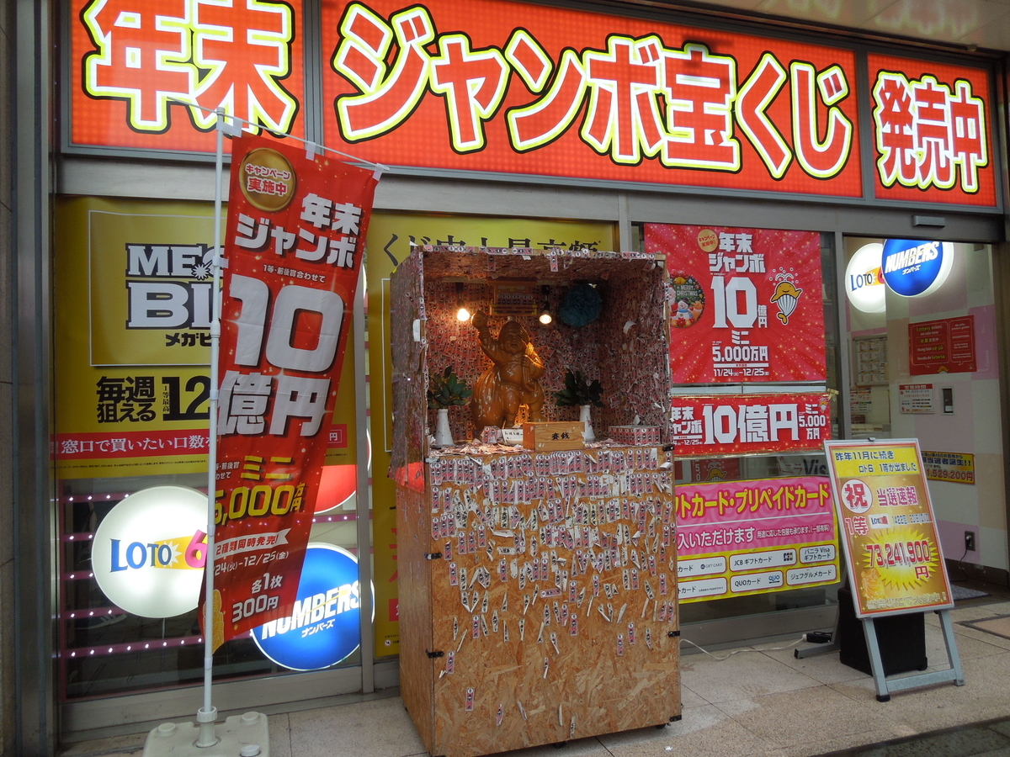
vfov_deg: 54.9
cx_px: 505
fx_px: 729
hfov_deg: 69.4
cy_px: 378
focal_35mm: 25
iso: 100
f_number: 3.3
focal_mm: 4.5
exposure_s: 1/100
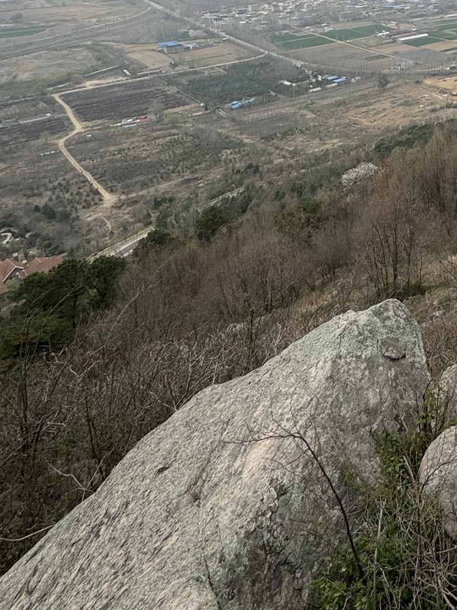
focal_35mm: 32
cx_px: 514
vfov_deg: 47.1
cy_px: -2
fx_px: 563
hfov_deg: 36.6
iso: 50
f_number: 2.2
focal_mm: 2.22
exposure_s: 1/2985
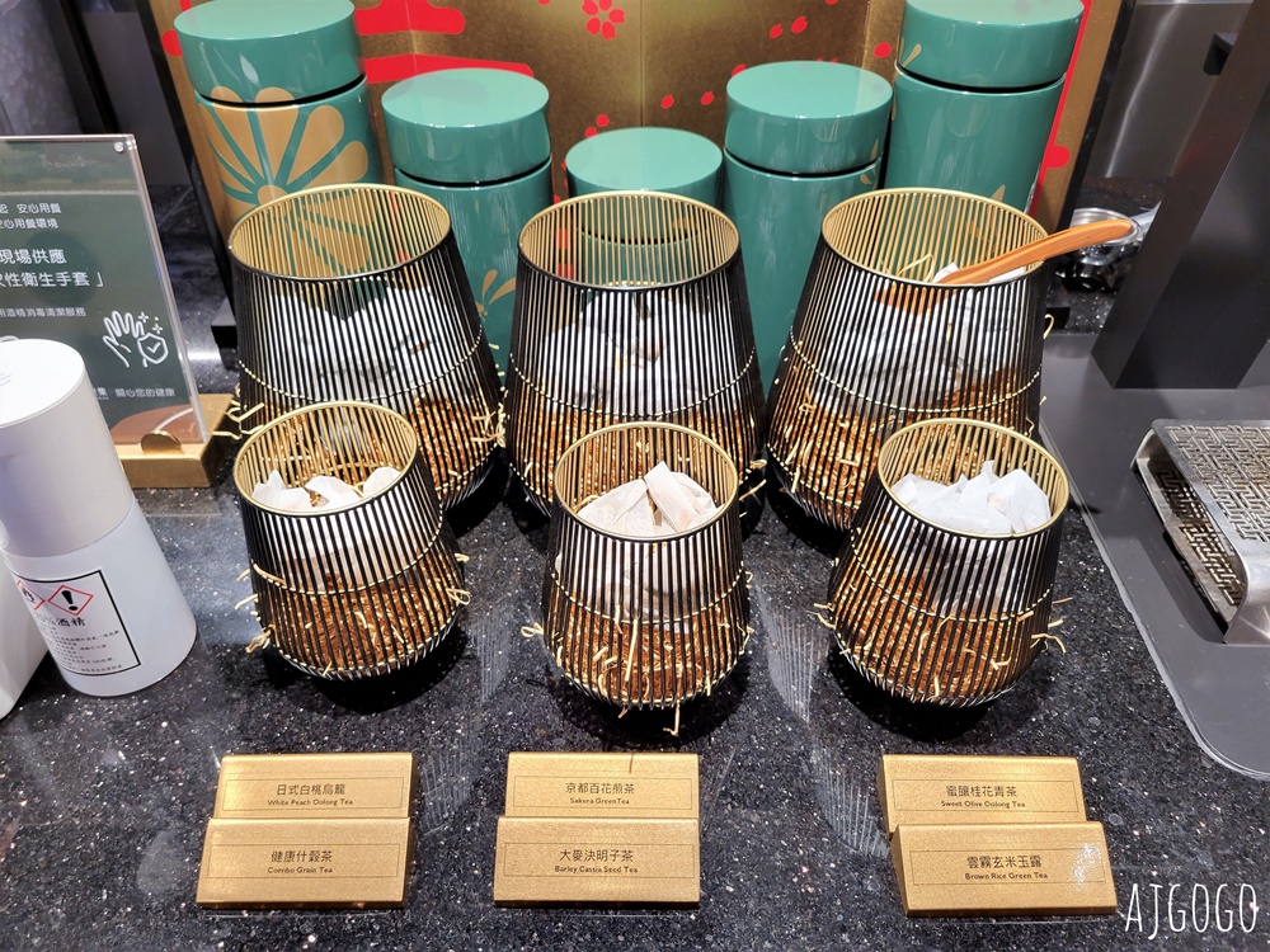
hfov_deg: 67.3
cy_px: 476
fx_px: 954
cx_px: 635
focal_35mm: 26
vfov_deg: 53.1
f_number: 1.8
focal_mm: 5.4
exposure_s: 1/31
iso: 80
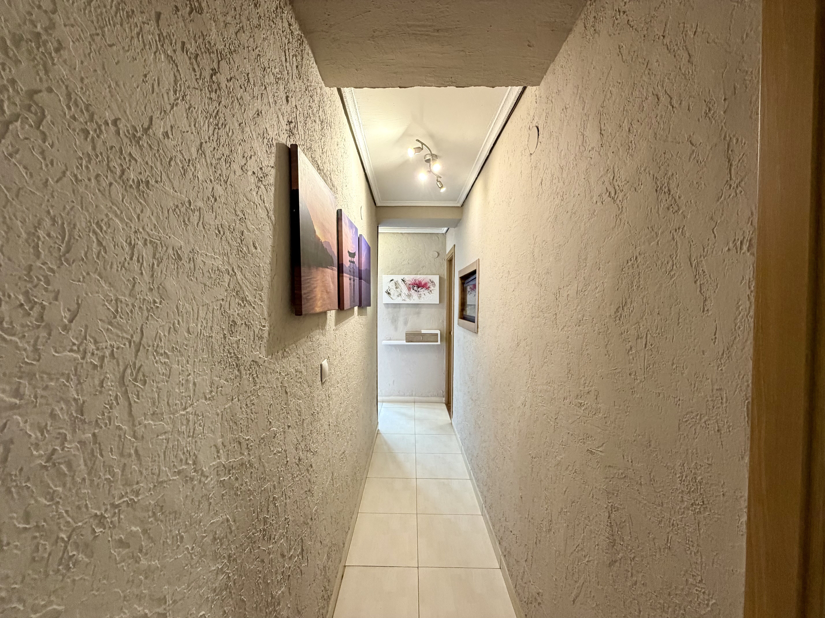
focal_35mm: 14
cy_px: 309
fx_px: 334
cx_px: 412
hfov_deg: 102.1
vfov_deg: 85.7
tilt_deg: -1.8
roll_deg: -0.5
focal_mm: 2.22
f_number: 2.2
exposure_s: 1/60
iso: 400
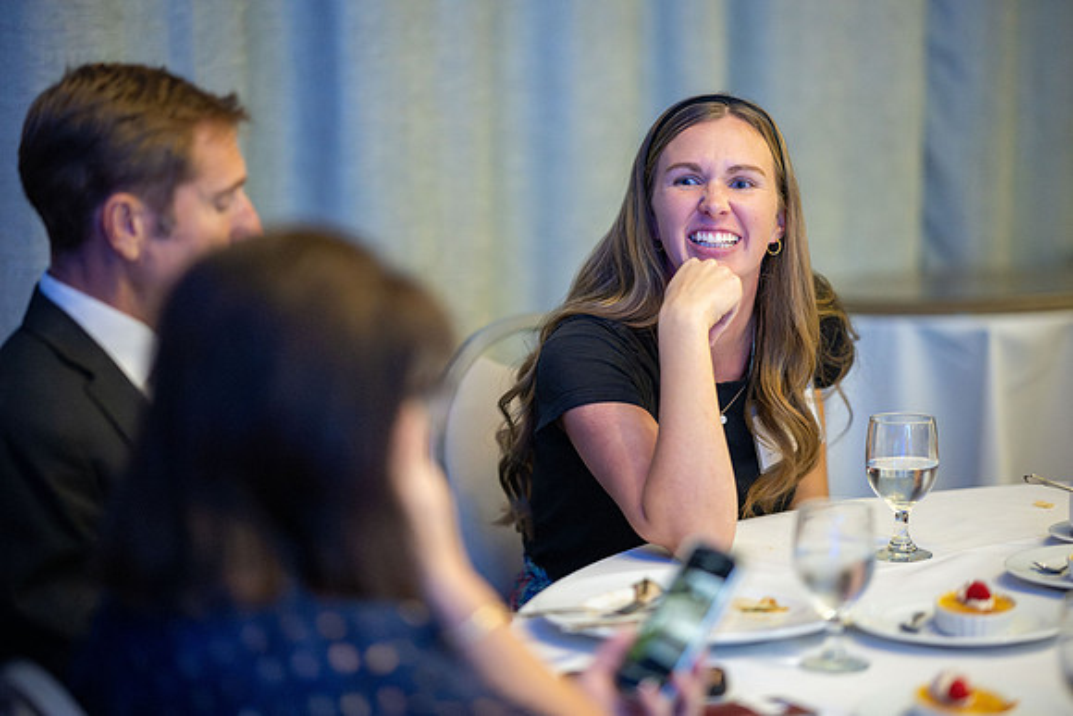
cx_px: 569
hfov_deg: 18.4
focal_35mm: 111
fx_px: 3321
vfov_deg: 12.3
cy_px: 337
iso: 6400
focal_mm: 105
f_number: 1.4
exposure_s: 1/500
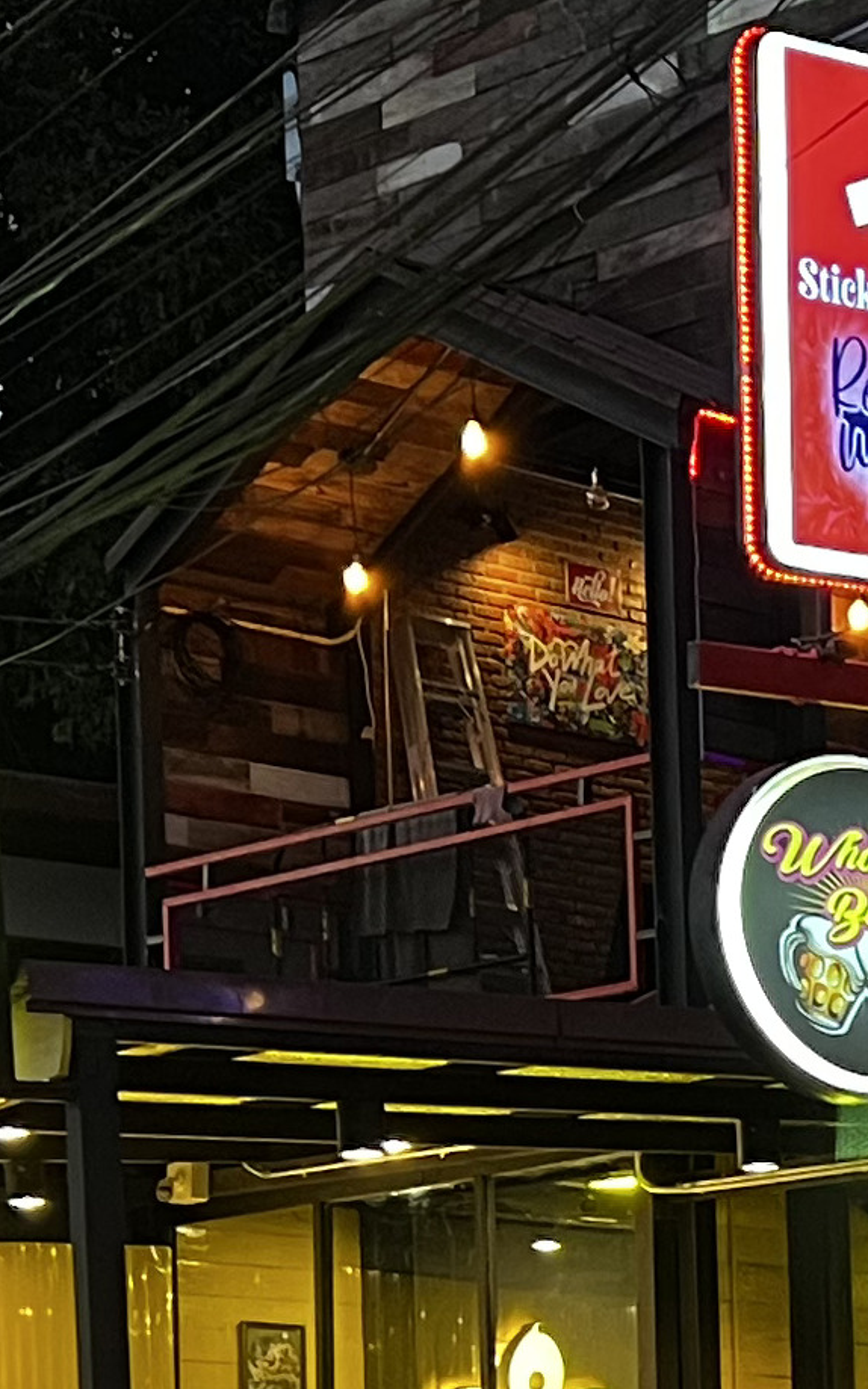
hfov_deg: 10.4
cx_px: 1496
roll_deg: +1.9
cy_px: 1554
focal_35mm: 120
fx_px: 4544
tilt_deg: +2.3
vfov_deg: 16.8
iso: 250
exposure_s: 1/50
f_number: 1.5
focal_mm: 5.7
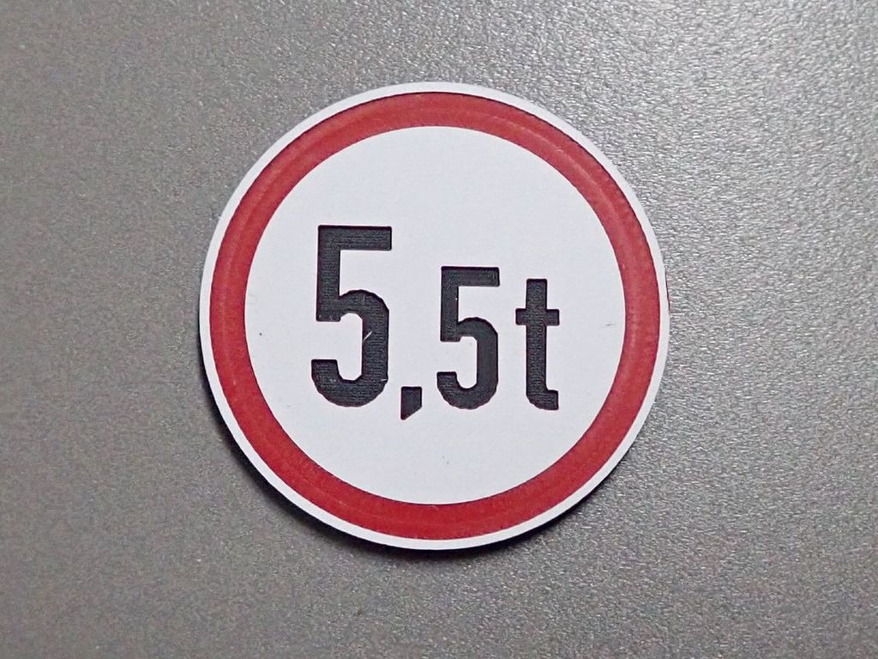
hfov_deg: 60.0
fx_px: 761
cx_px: 439
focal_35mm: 30
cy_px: 330
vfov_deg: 46.8
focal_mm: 5.5
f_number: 2.3
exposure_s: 1/200
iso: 640
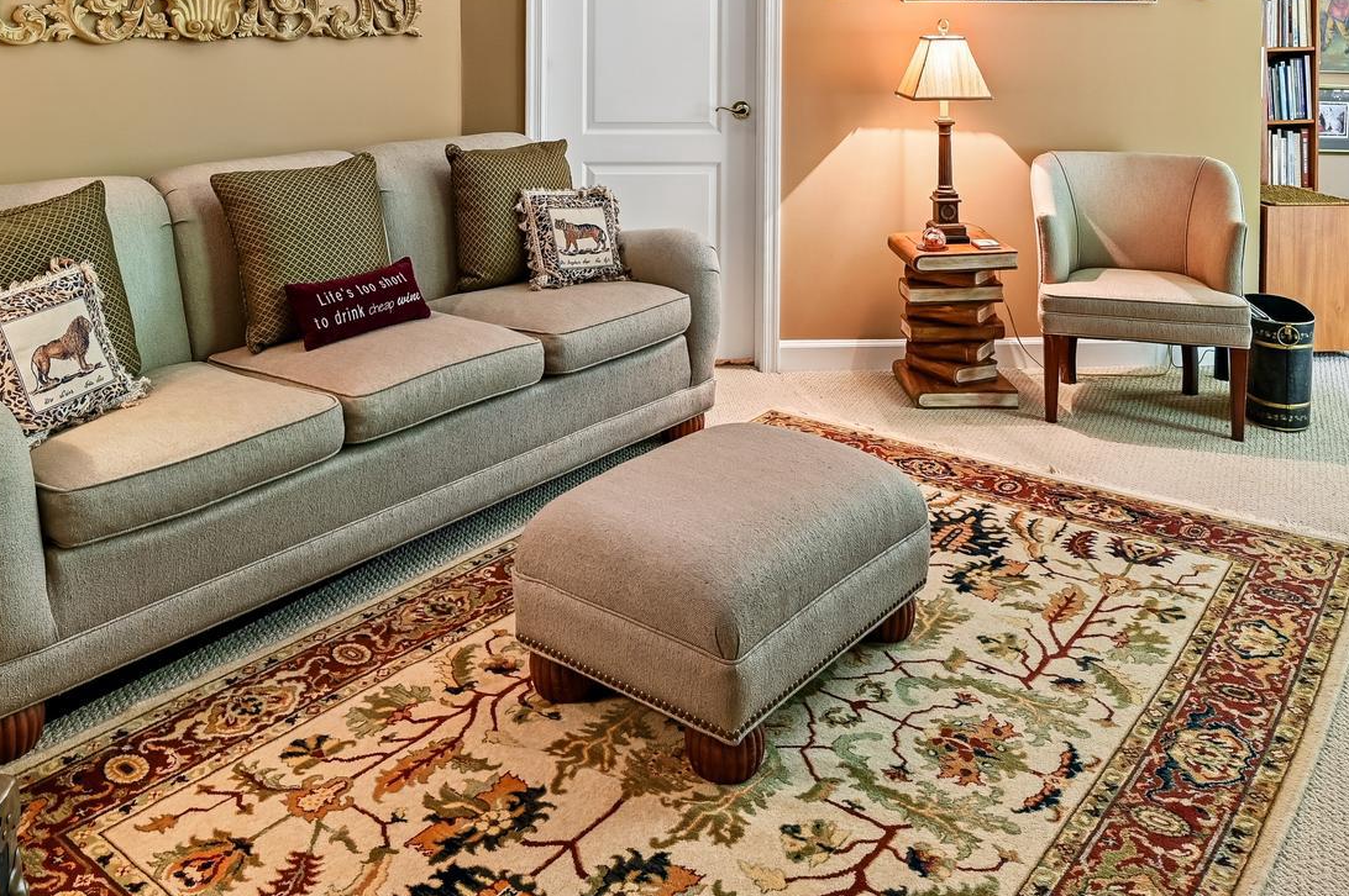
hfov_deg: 61.9
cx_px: 642
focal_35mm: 30
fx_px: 1123
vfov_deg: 40.4
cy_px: 97
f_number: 8
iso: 100
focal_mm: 16
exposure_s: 1
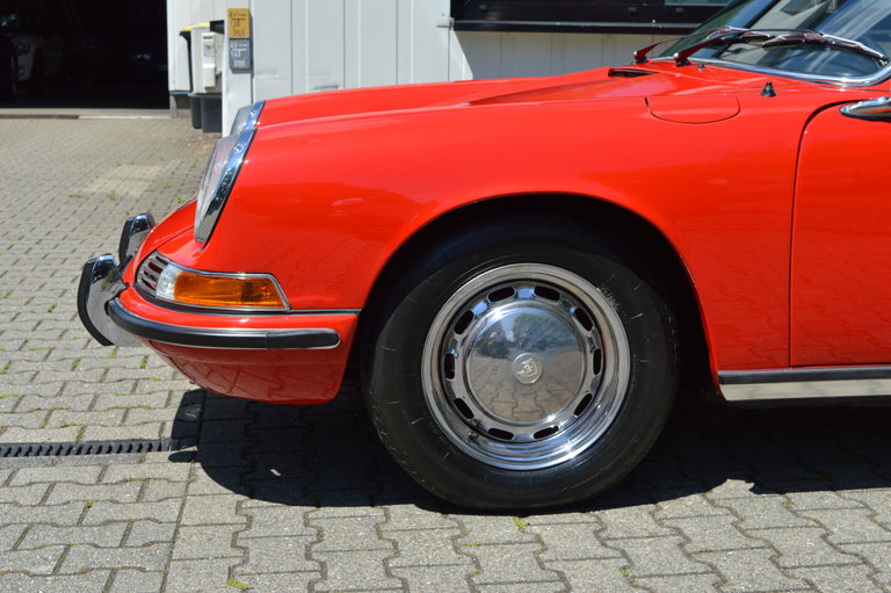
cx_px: 446
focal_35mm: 52
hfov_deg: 37.9
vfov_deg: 25.7
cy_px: 296
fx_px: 1298
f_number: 9
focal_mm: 35
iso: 100
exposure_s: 1/320
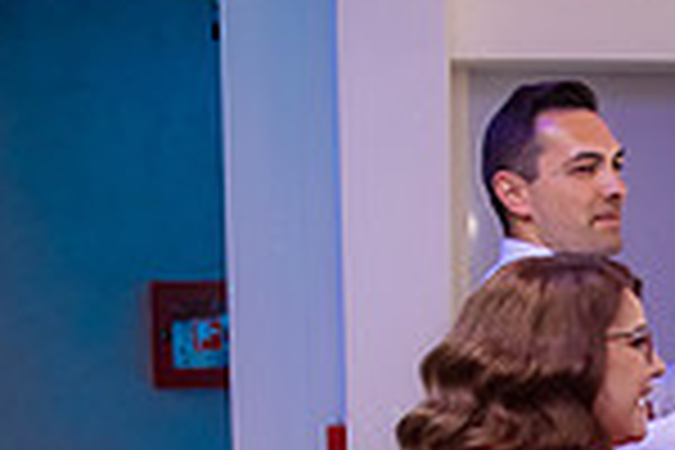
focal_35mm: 113
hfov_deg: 17.7
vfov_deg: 11.6
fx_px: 2119
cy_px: 677
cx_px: 675
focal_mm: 24
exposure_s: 1/160
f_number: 2.8
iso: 1250
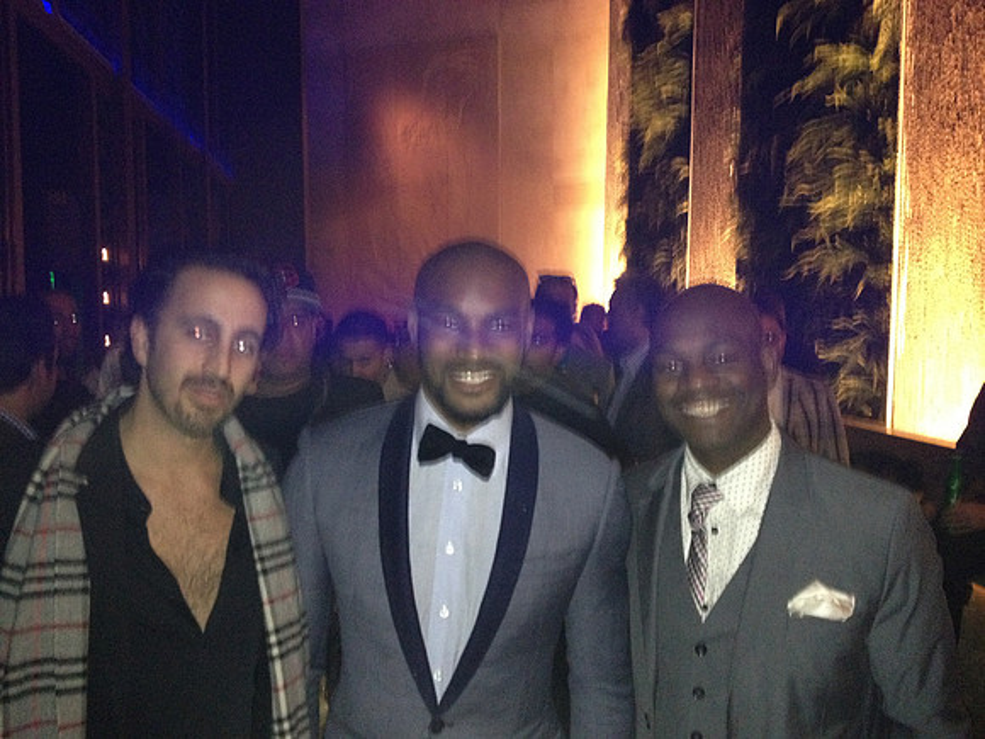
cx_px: 492
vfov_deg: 40.7
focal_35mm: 35
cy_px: 370
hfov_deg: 52.6
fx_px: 996
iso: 500
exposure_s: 1/16
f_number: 2.4
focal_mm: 4.28
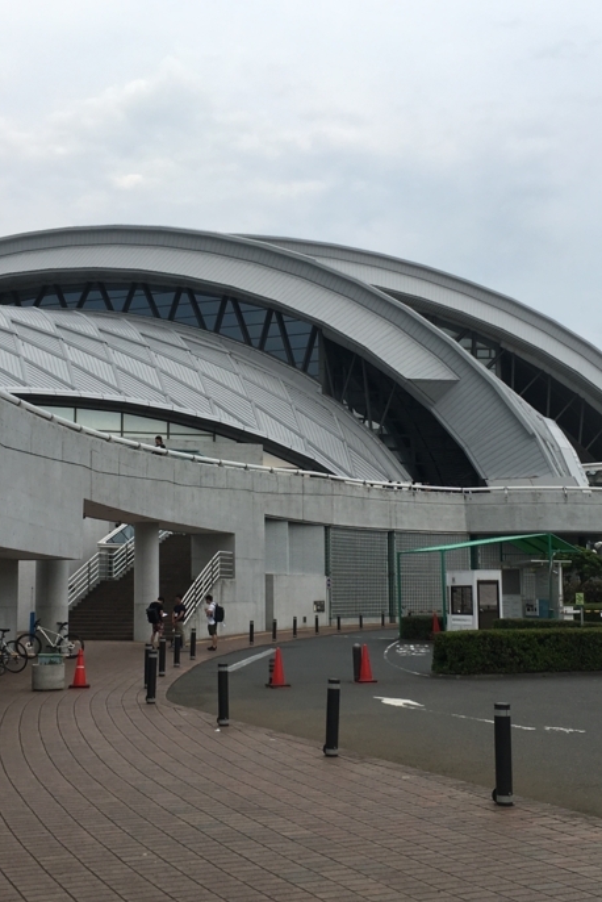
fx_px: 1128
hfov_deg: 29.9
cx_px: 319
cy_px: 458
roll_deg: +1.9
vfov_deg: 43.6
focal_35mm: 45
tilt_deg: +7.3
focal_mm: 4.15
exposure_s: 1/503
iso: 25
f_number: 2.2
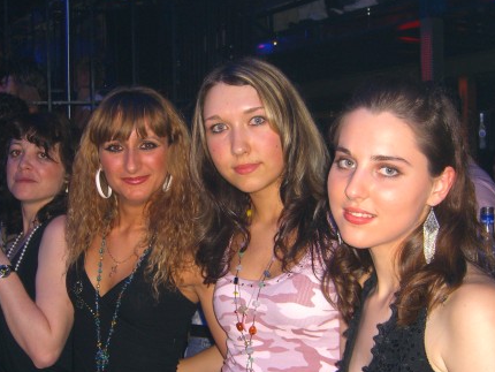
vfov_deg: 27.5
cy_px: 229
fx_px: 758
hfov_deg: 36.1
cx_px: 208
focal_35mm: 53
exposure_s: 1/60
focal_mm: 7.9
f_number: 2.8
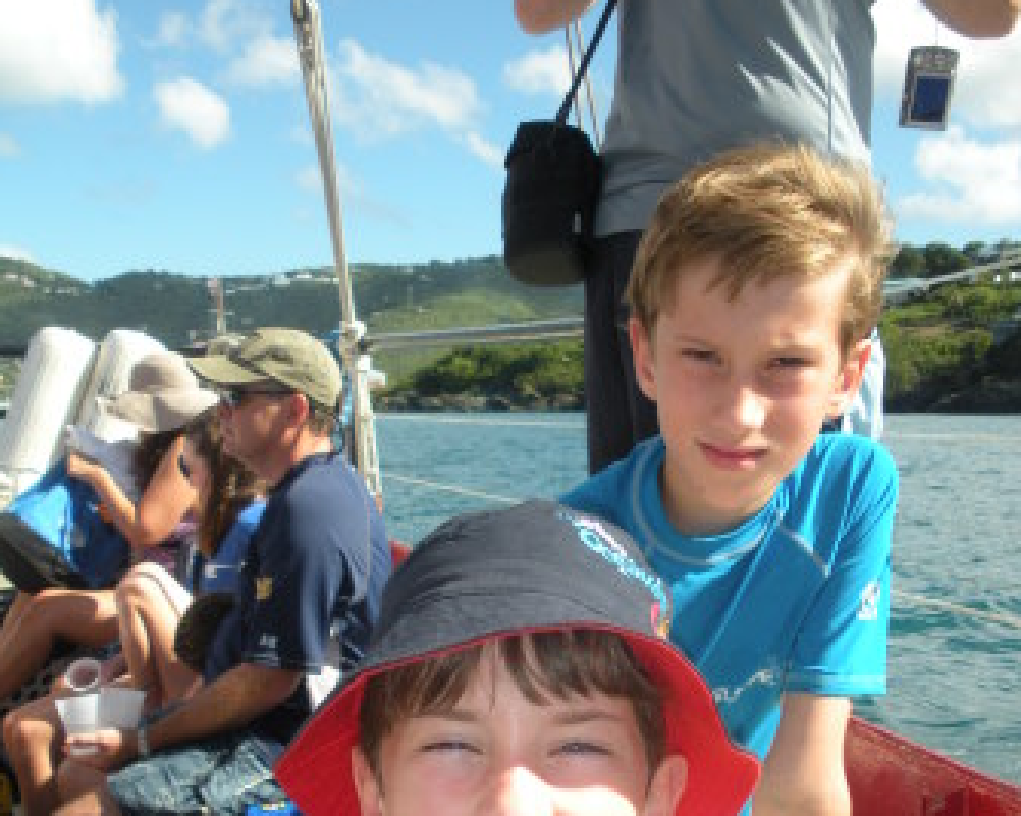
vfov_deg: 30.5
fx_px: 1450
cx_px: 520
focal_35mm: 48
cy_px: 682
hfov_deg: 38.8
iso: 64
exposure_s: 1/392
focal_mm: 6.3
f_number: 3.5
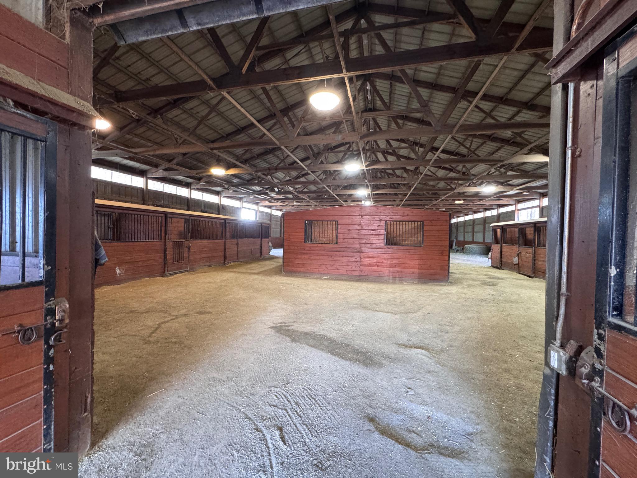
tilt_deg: -1.4
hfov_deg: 102.1
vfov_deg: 85.7
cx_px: 318
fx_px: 258
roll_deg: -1.3
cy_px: 239
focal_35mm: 14
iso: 800
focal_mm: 2.22
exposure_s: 1/60
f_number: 2.2
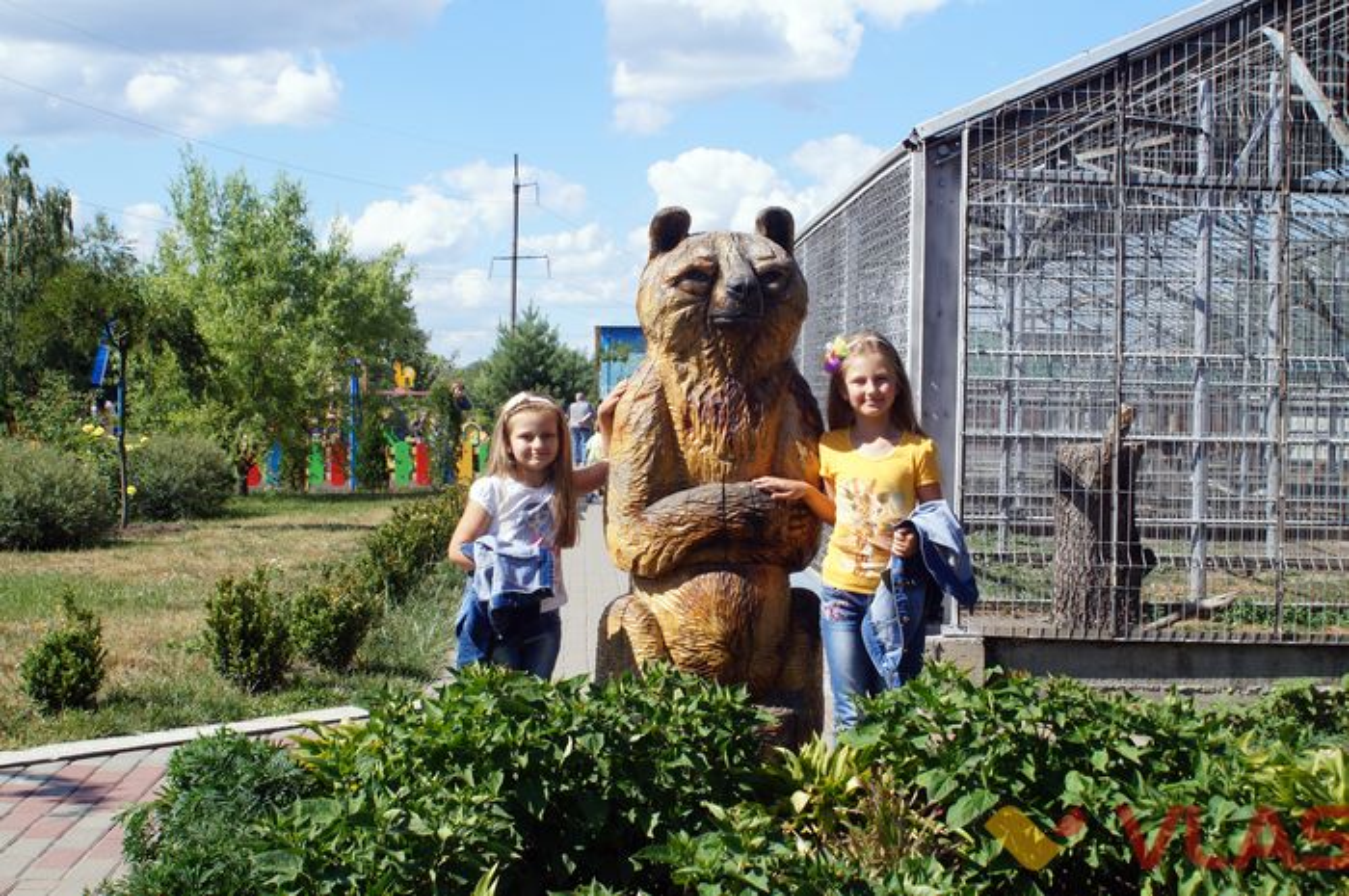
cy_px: 448
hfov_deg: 37.9
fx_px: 1965
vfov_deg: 25.7
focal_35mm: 52
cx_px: 674
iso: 100
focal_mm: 35
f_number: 11
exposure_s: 1/100
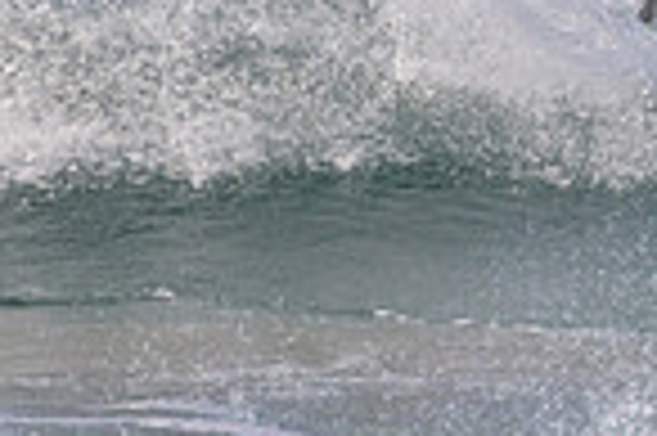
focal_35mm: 3185
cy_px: -88
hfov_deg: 0.6
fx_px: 58061
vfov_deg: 0.4
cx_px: 1084
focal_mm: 800
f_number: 11
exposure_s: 1/2000
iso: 1600
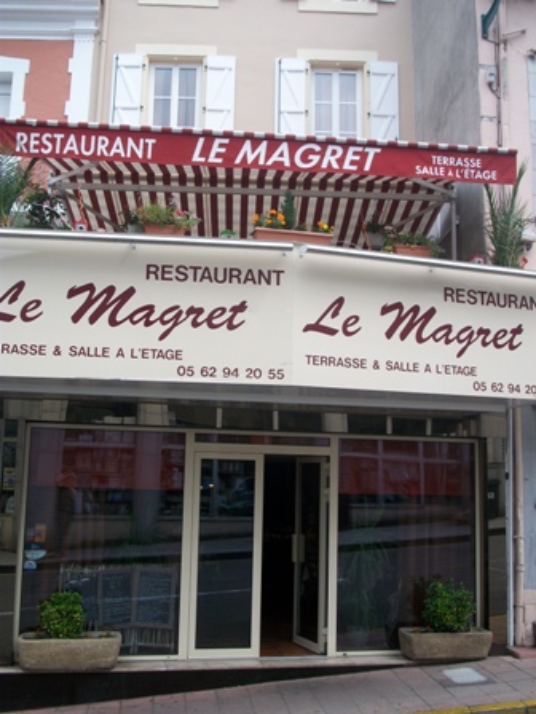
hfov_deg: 36.8
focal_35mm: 39
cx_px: 268
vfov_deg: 47.9
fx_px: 805
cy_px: 357
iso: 80
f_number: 3.2
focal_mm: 7.1
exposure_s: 1/460
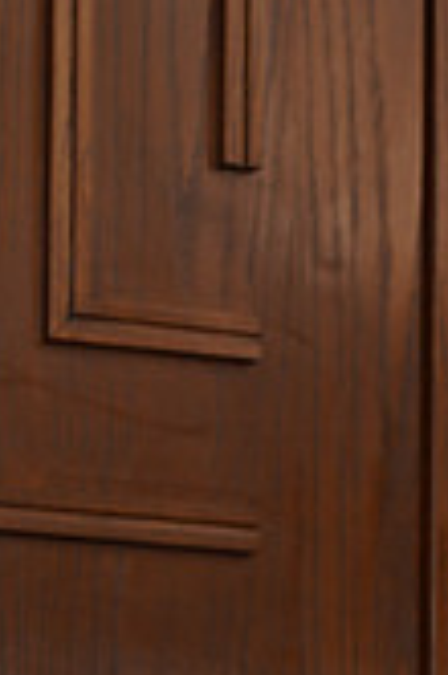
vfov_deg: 6.8
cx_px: 676
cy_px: 1041
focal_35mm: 297
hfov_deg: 4.6
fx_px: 5567
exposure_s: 1/250
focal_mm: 85
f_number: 5.6
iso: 200
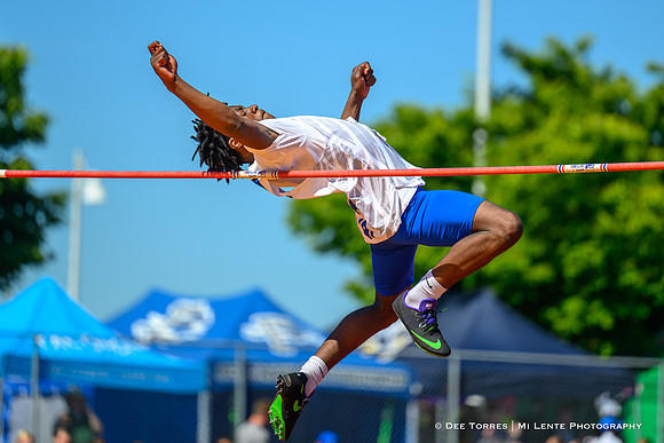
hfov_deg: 8.1
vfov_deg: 5.4
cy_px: 169
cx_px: 315
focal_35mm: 254
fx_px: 4680
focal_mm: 200
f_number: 2.8
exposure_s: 1/1600
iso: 72
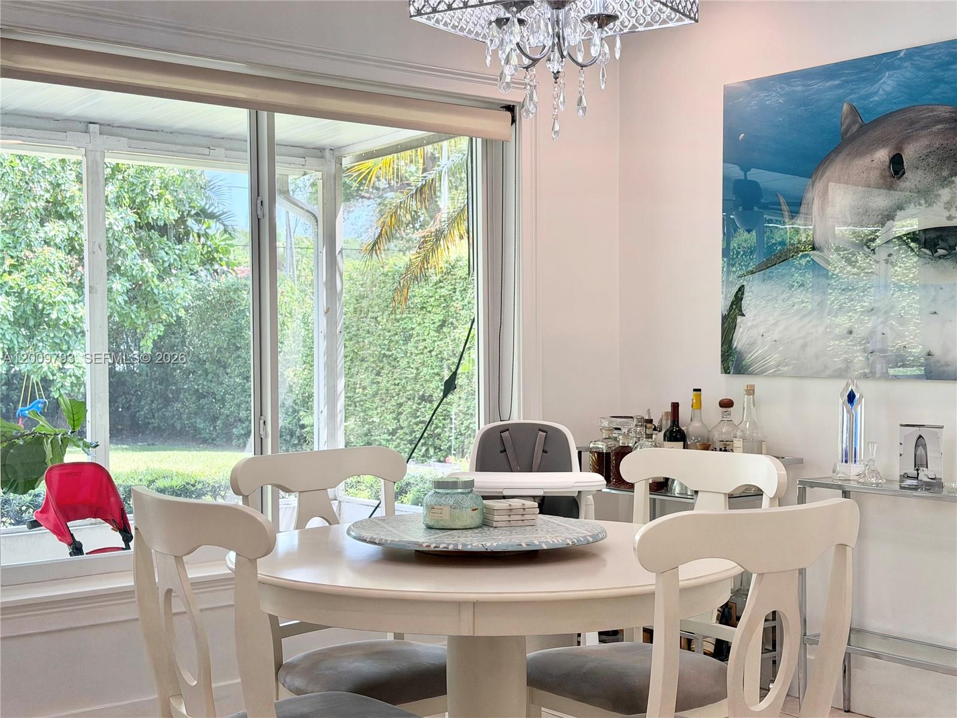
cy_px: 359
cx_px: 478
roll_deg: +0.7
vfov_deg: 30.3
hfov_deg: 39.7
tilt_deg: -1.5
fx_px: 1327
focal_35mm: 48
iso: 64
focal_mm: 6.76
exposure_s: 1/171
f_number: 1.78
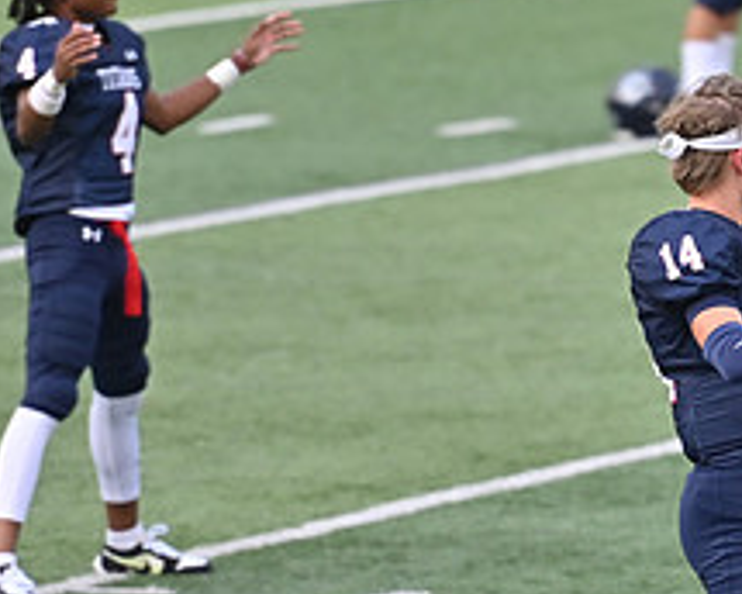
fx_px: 16668
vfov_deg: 2.0
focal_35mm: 759
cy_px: 257
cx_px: 763
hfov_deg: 2.5
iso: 400
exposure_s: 1/1600
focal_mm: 200
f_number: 3.5
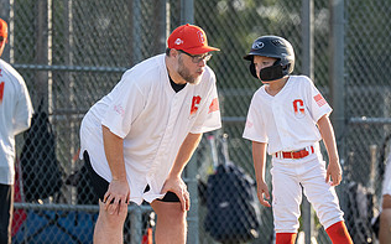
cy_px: 127
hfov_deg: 3.0
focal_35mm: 702
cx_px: 222
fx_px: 7475
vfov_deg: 1.9
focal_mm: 200
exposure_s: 1/3200
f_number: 2.8
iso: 400
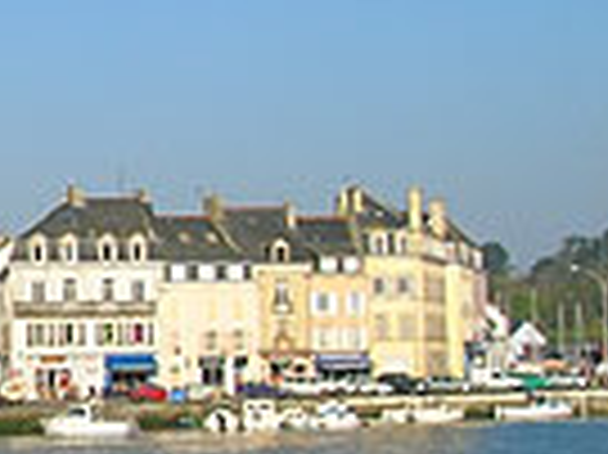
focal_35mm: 113
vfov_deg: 13.1
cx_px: -360
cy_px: 249
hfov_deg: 15.7
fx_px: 1983
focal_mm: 5.7
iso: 50
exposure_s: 1/382
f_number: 4.9
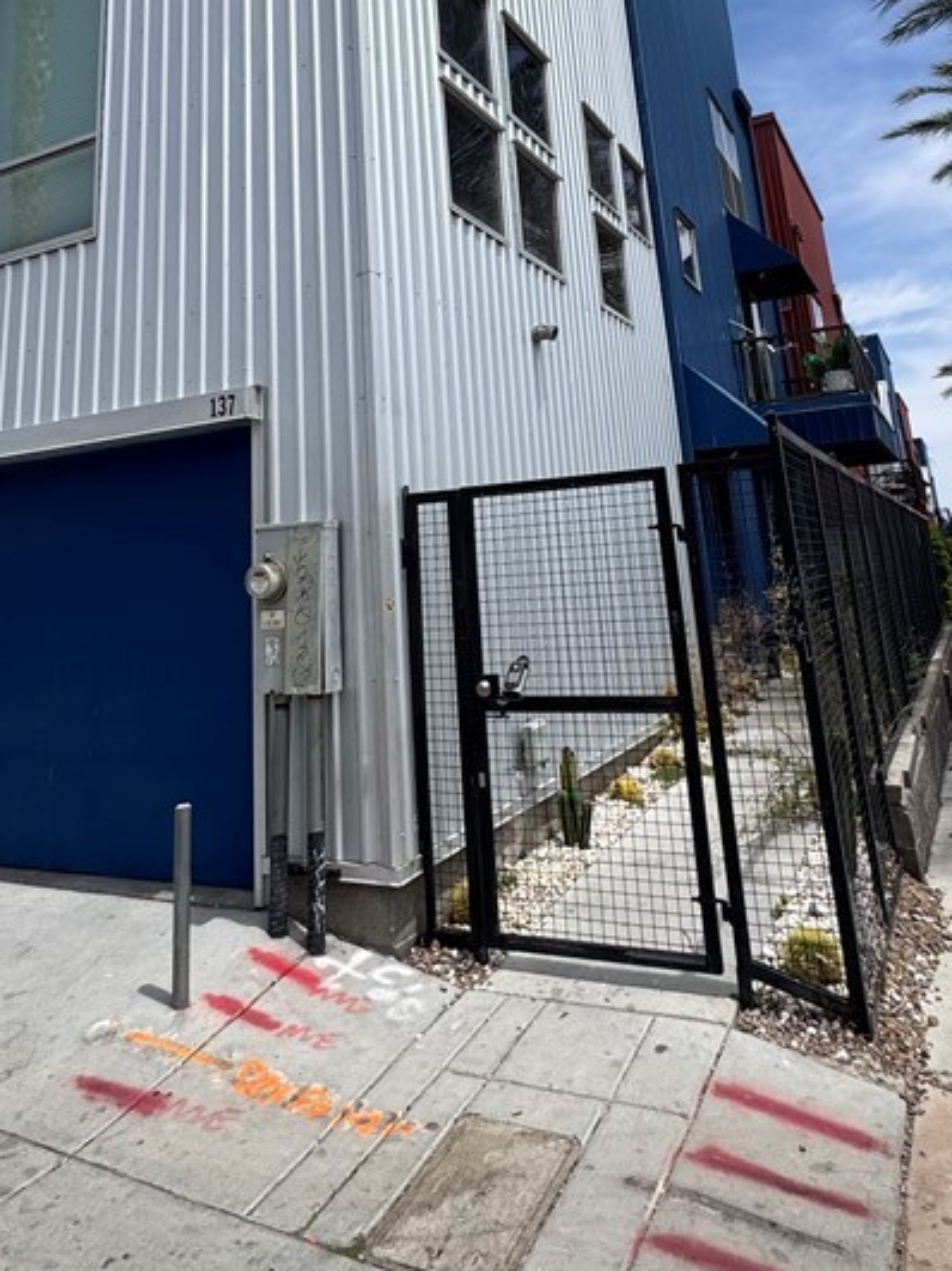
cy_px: 302
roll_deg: +3.1
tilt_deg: +15.3
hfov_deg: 51.3
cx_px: 452
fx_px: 990
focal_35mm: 27
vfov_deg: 61.3
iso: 50
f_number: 2.2
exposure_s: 1/3106
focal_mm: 2.22
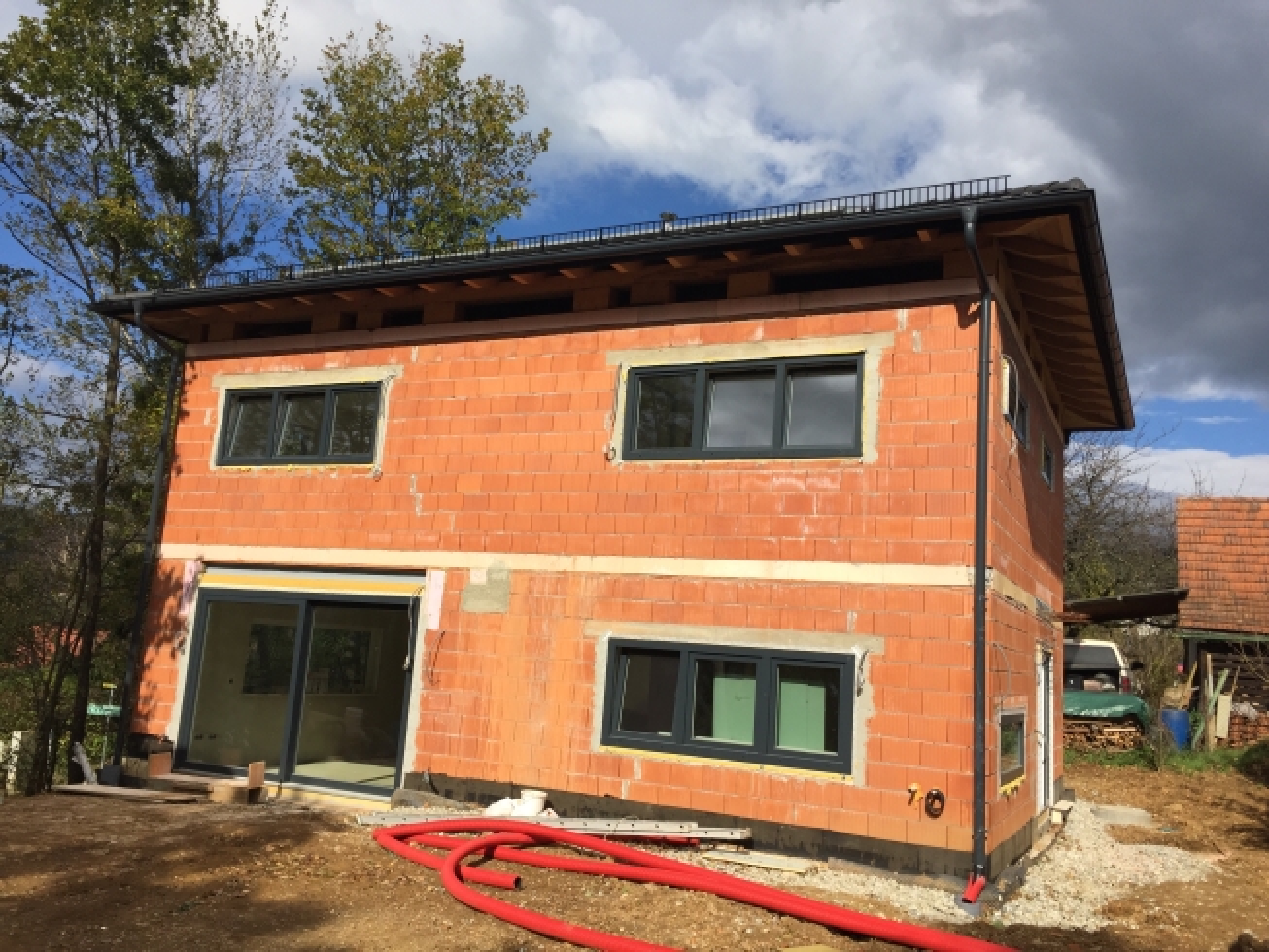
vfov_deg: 48.2
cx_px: 634
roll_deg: -3.6
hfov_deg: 61.7
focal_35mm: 29
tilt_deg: +9.4
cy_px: 476
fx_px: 1063
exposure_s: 1/2639
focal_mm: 4.15
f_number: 2.2
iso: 32
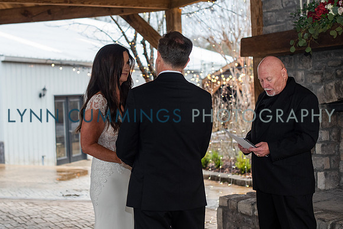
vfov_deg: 22.1
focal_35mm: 61
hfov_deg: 32.5
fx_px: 586
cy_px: 98
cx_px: 132
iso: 800
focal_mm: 50
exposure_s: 1/200
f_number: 3.2
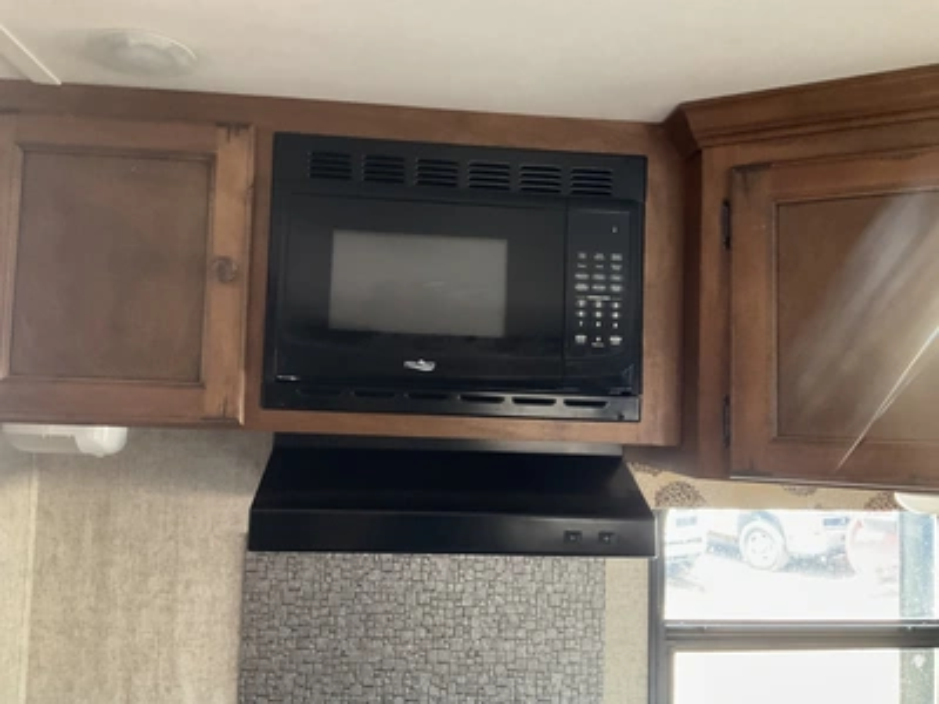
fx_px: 787
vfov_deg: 48.2
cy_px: 352
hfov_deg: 61.7
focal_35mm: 29
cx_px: 470
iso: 320
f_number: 1.8
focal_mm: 3
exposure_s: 1/30
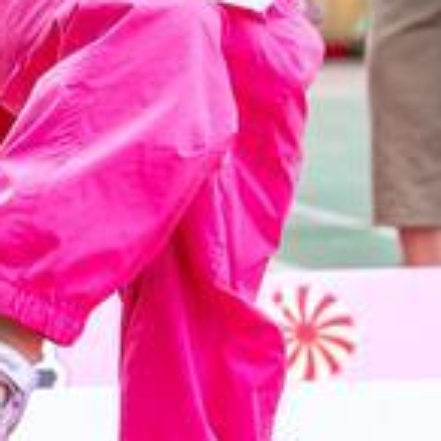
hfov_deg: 4.7
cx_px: -15
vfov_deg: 4.7
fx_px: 5333
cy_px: -68
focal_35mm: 370
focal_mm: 62
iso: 250
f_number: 4.5
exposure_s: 1/400
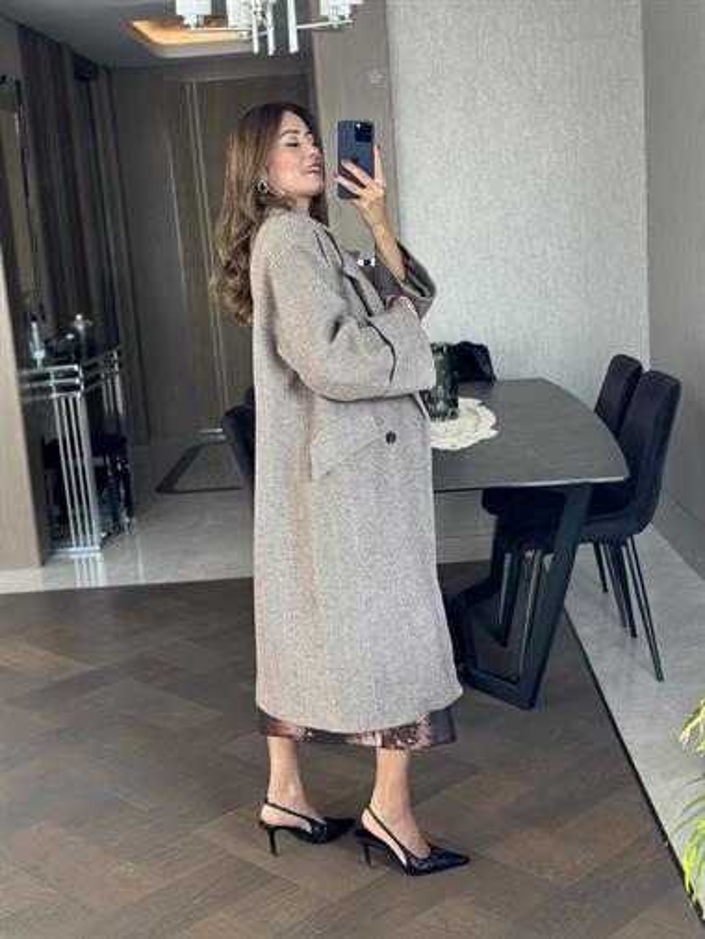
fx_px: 1302
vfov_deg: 39.6
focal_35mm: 48
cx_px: 352
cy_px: 470
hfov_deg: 30.3
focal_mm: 6.86
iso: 125
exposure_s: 1/111
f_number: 1.78
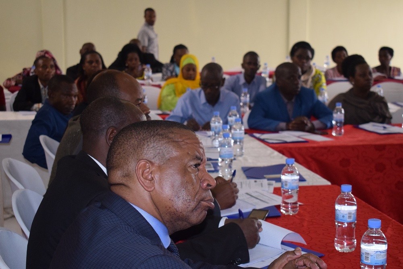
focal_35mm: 63
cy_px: 134
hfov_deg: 31.9
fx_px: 705
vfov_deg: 21.6
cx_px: 202
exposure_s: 1/60
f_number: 5
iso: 2000
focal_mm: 42
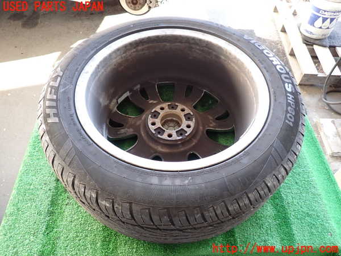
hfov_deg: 69.4
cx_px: 170
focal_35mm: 25
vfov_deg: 54.9
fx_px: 246
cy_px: 128
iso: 200
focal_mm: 4.5
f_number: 2
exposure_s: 1/40
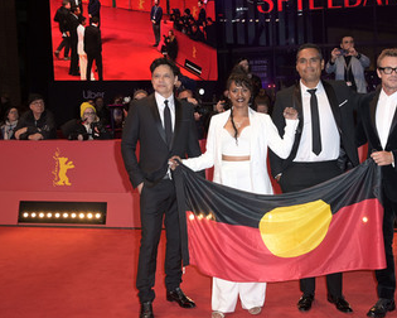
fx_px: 505
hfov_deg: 42.5
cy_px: 165
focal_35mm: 43
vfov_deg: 34.9
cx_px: 250
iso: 1250
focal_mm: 32
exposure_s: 1/250
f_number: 6.3
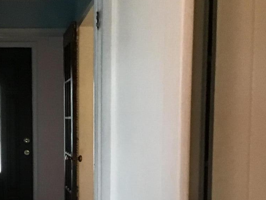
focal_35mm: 82
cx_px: 44
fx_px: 630
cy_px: 187
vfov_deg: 17.7
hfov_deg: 23.4
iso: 160
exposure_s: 1/30
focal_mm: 3.3
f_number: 2.4
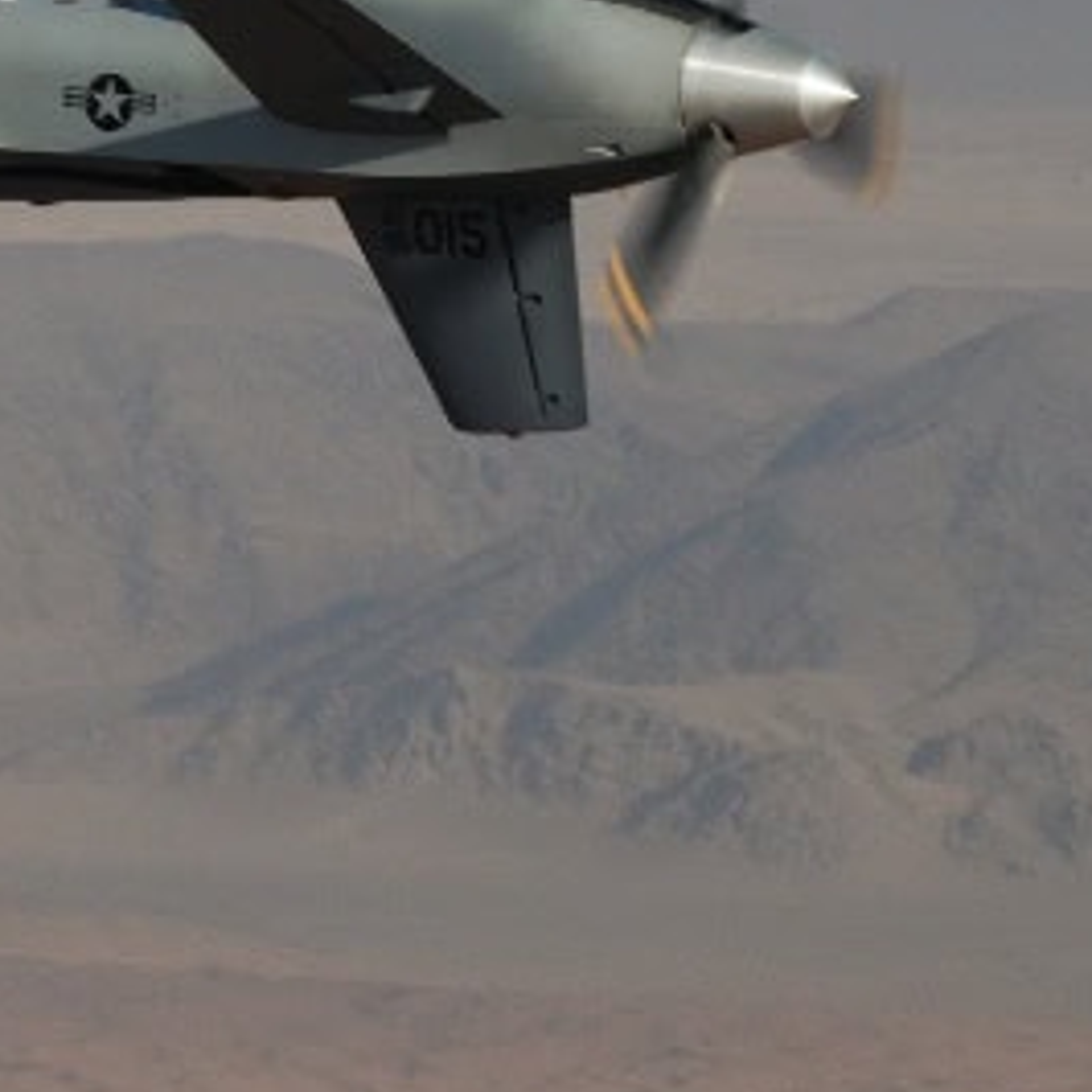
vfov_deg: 2.2
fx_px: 29052
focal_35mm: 814
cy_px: 78
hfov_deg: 2.2
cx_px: -357
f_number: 10
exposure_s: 1/400
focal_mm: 170
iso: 200
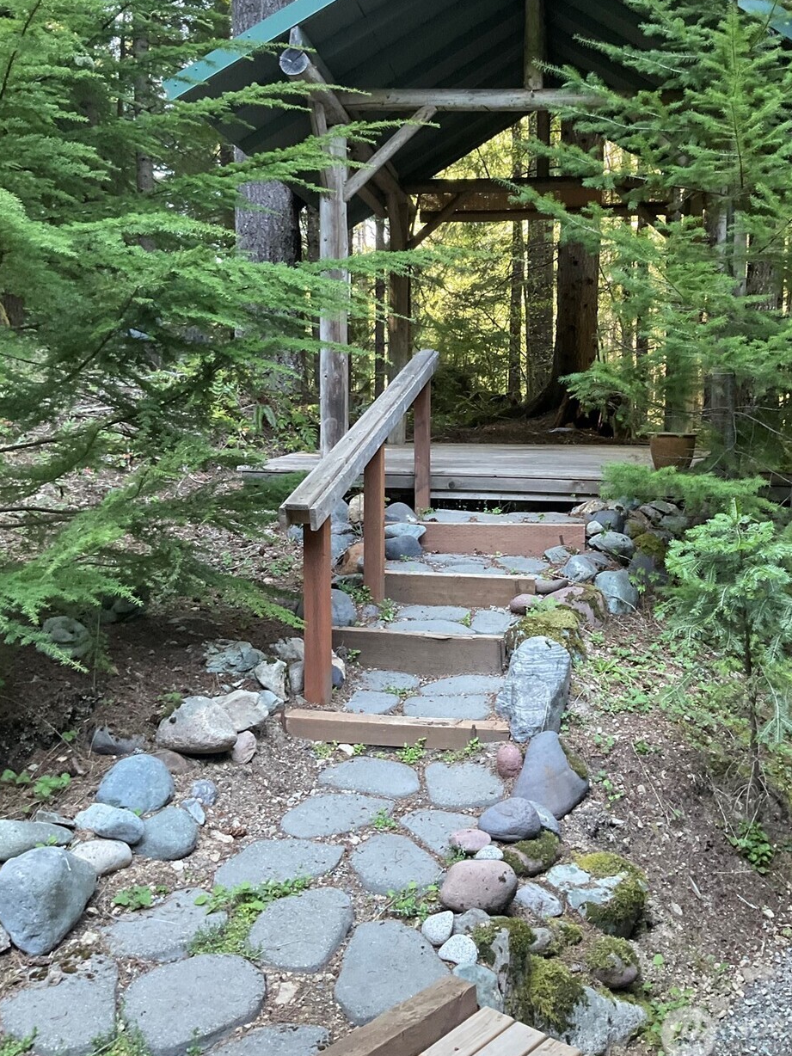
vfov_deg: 53.8
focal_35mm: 34
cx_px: 459
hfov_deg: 41.7
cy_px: 455
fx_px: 1037
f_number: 1.8
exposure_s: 1/60
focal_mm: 3
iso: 125
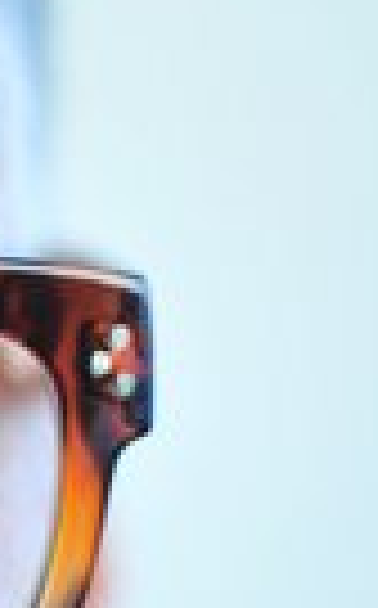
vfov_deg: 6.9
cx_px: -634
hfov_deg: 4.2
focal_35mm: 302
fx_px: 4994
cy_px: 518
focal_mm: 50
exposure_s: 1/500
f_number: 1.4
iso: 640
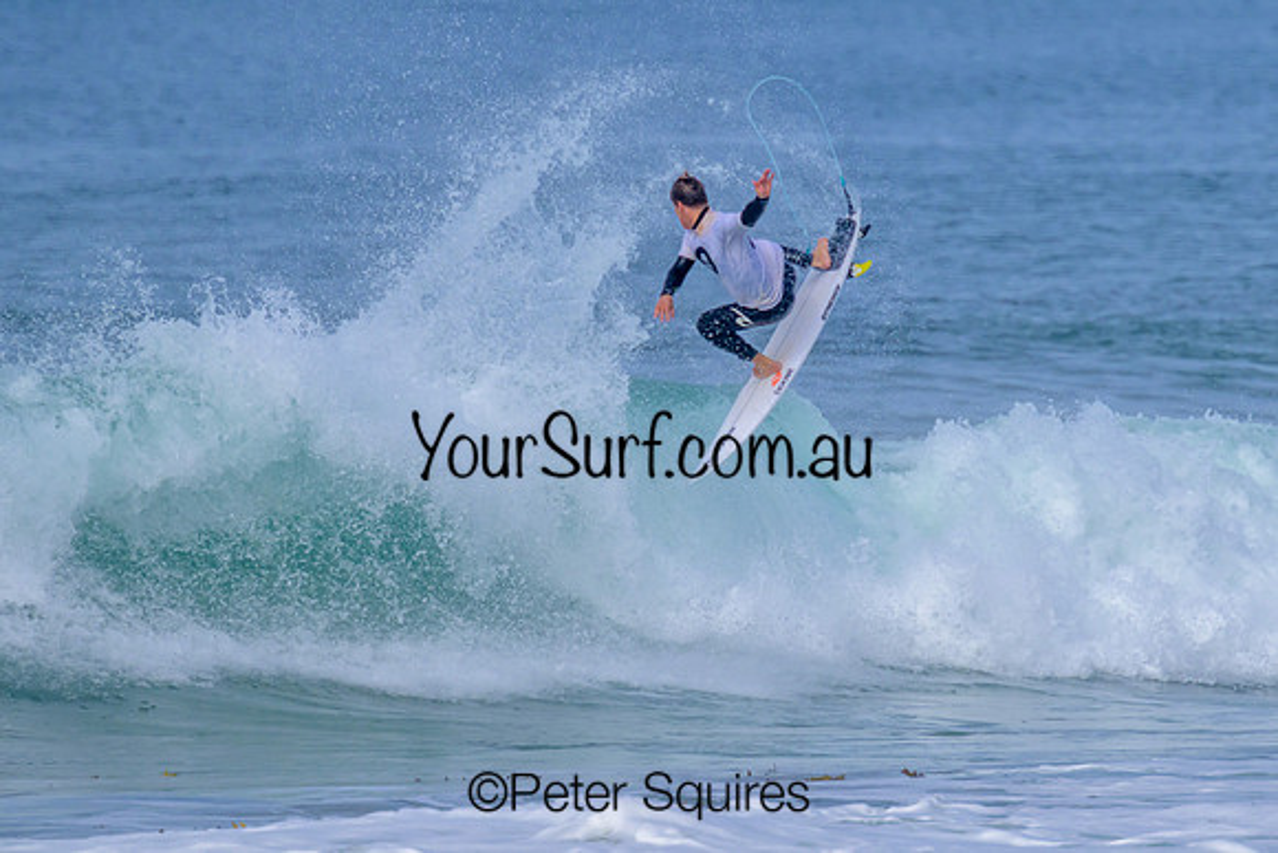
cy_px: 326
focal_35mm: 1098
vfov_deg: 1.3
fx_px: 38977
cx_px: 837
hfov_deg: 1.9
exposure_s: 1/2000
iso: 800
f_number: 11
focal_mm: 800
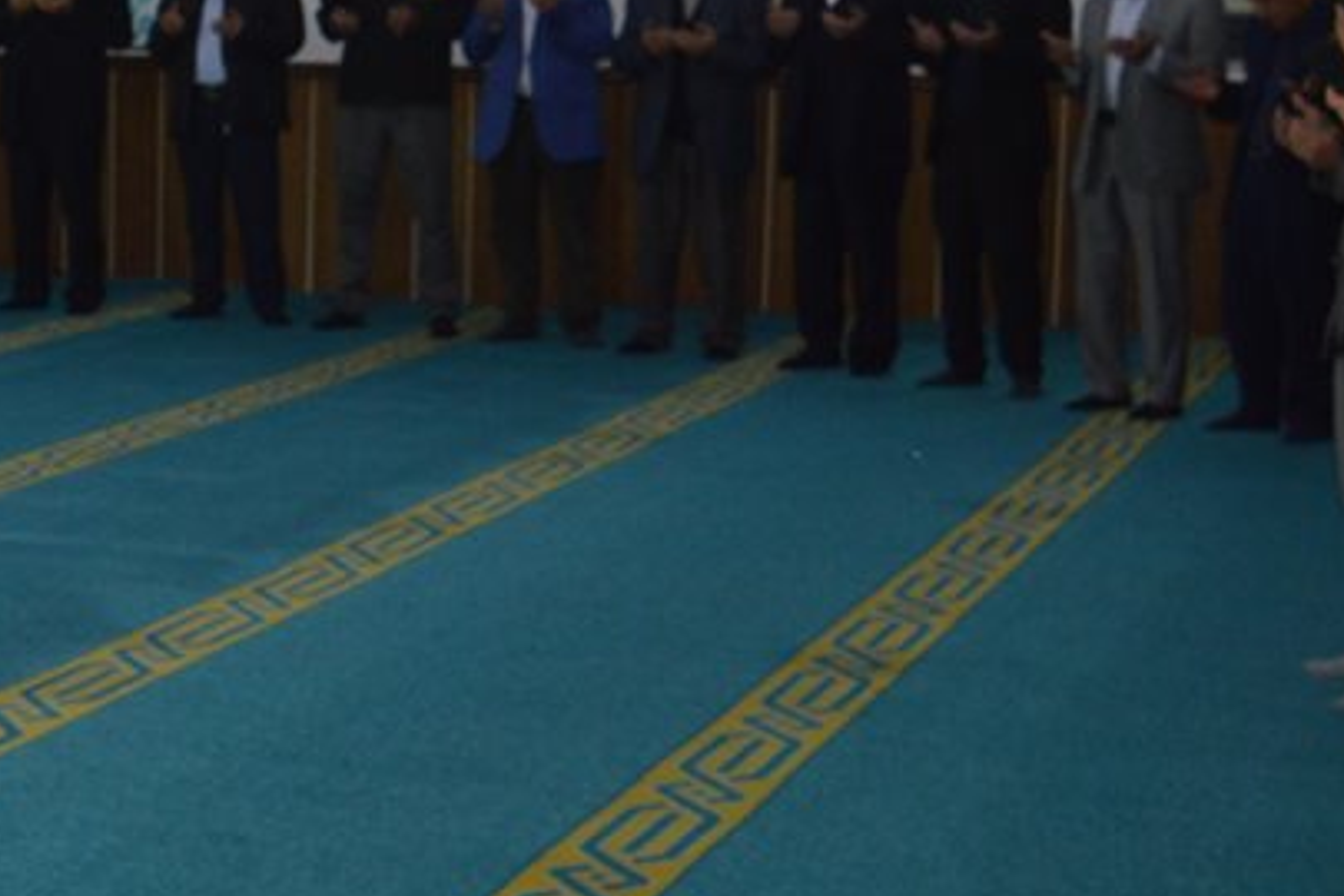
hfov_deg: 20.2
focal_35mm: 91
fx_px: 3397
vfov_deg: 15.0
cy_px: 408
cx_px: -468
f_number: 4
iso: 400
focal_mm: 18
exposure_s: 1/100
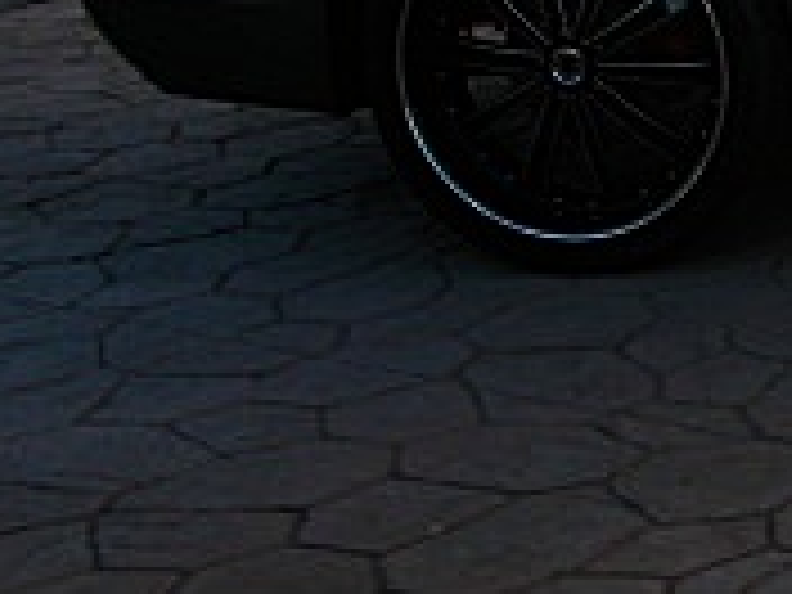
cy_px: 216
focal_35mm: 131
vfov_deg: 11.3
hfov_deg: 13.6
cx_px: 1395
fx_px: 2997
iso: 50
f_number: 2.8
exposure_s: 1/320
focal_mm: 6.3
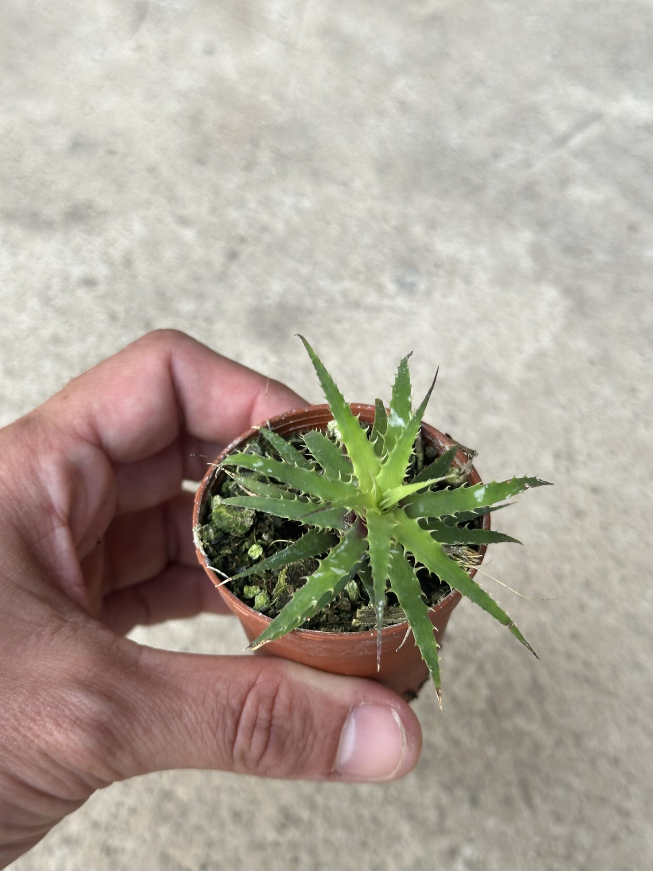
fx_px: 1207
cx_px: 326
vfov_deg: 39.7
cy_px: 436
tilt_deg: -54.9
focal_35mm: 48
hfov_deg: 30.3
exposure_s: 1/50
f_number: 1.78
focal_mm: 6.86
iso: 100
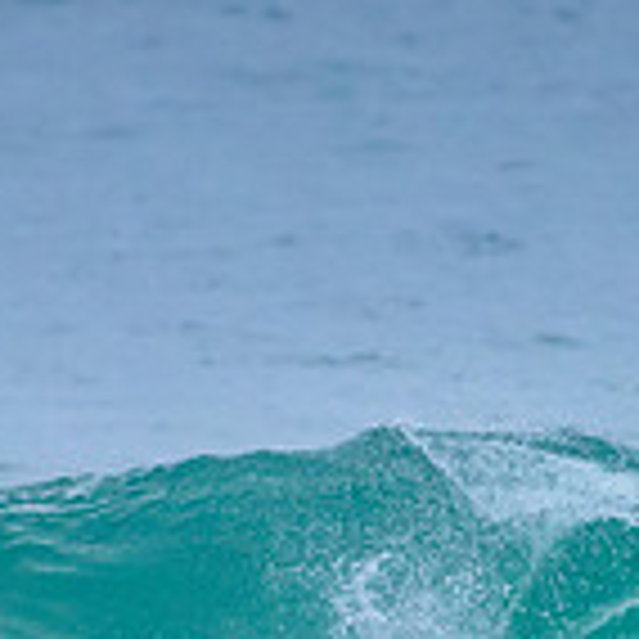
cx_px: 363
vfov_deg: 0.8
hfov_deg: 0.8
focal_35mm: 2121
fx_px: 44297
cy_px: 616
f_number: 5.6
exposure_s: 1/2000
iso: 2000
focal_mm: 500
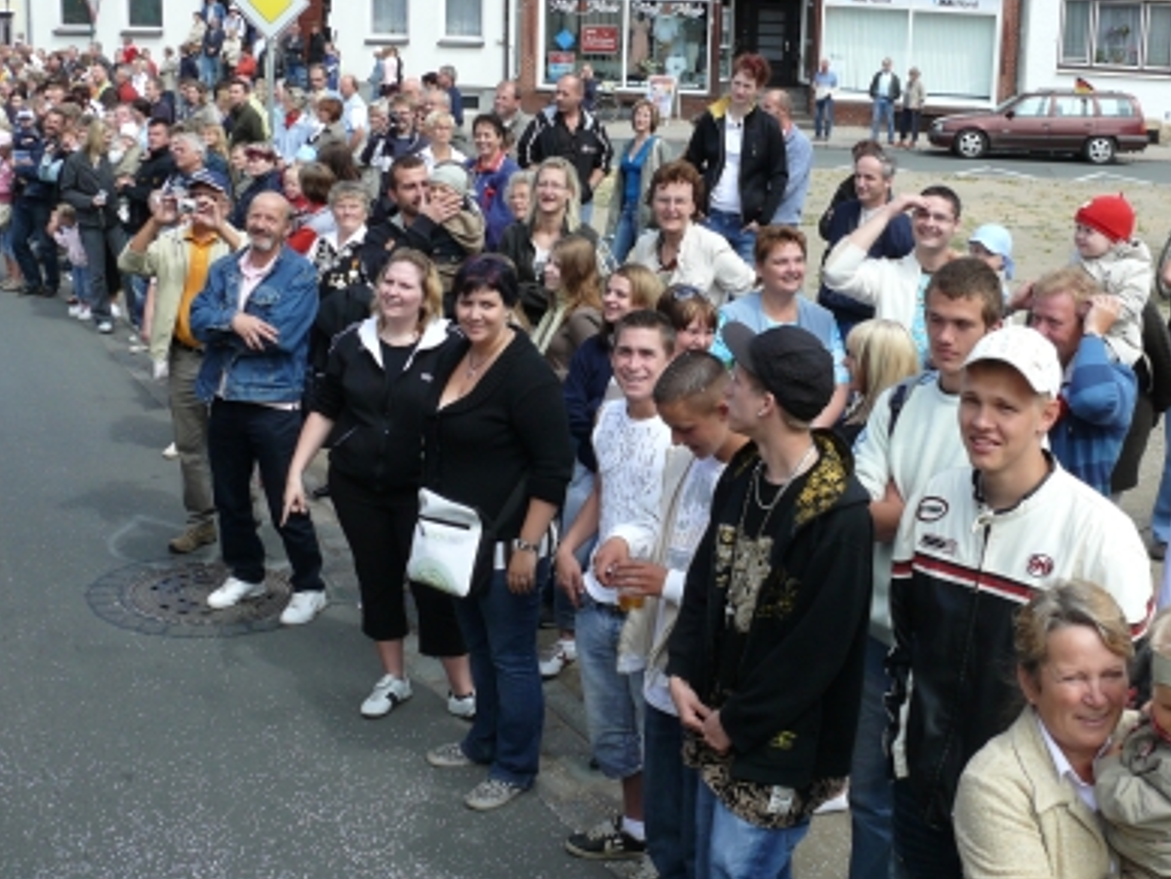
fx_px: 1523
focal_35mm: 45
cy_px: 369
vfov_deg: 32.1
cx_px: 707
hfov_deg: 41.9
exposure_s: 1/640
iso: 100
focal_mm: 7.4
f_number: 3.6
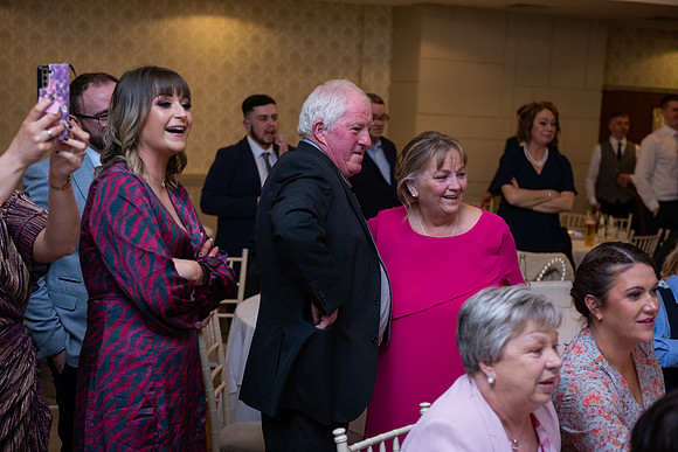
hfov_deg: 33.4
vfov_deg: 22.6
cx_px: 339
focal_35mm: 60
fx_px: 1130
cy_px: 226
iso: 1000
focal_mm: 60
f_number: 3.5
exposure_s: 1/160
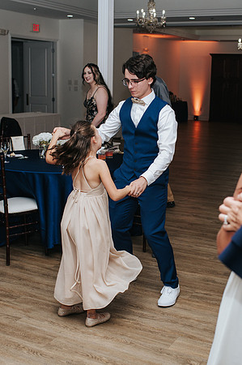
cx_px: 134
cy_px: 182
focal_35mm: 53
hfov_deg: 25.7
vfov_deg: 37.8
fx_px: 531
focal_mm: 35
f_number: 3.2
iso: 800
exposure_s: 1/200
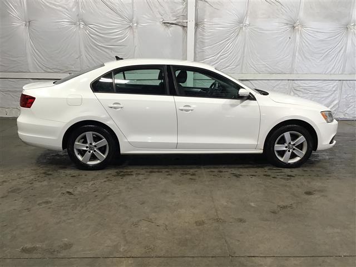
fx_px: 319
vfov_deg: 45.4
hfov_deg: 58.4
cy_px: 134
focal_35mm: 31
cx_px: 178
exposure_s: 1/30
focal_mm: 3.3
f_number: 2.4
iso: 50
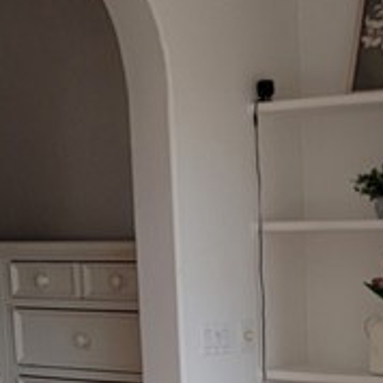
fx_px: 1527
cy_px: 501
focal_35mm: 122
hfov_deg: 14.0
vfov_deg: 13.7
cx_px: 396
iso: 100
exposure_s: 1/120
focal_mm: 6.7
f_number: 1.8
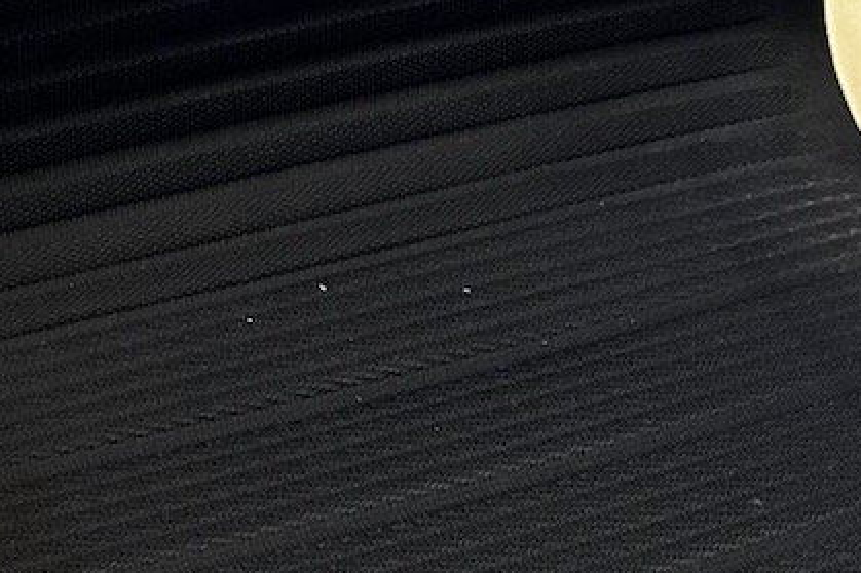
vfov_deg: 11.2
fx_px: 2917
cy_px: 489
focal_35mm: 122
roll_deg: -3.5
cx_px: 444
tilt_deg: -41.8
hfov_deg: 16.8
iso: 640
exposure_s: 1/50
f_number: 1.78
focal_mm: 6.86
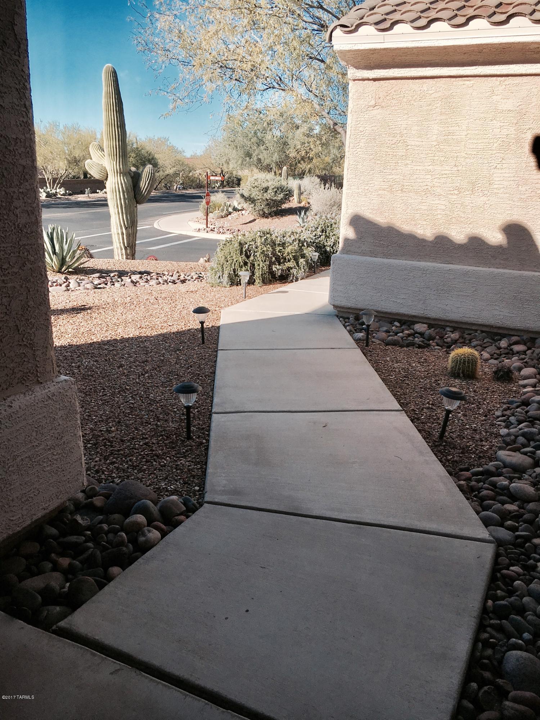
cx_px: 270
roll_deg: -1.8
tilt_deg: -16.8
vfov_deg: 61.7
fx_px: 603
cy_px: 360
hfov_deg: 48.2
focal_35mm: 29
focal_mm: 4.15
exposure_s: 1/1304
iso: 25
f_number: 2.2
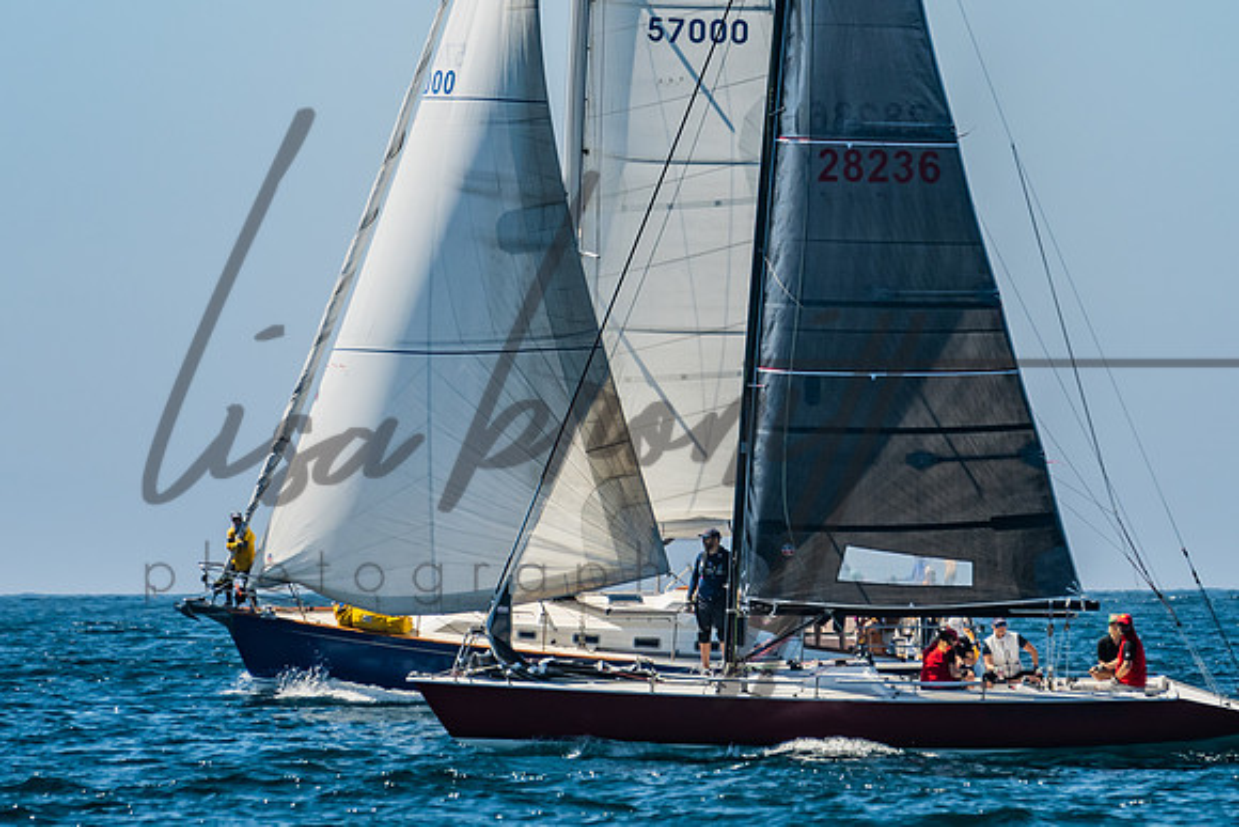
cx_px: 588
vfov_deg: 2.9
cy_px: 102
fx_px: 16112
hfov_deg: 4.4
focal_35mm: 468
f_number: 6.3
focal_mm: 200
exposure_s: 1/500
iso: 160
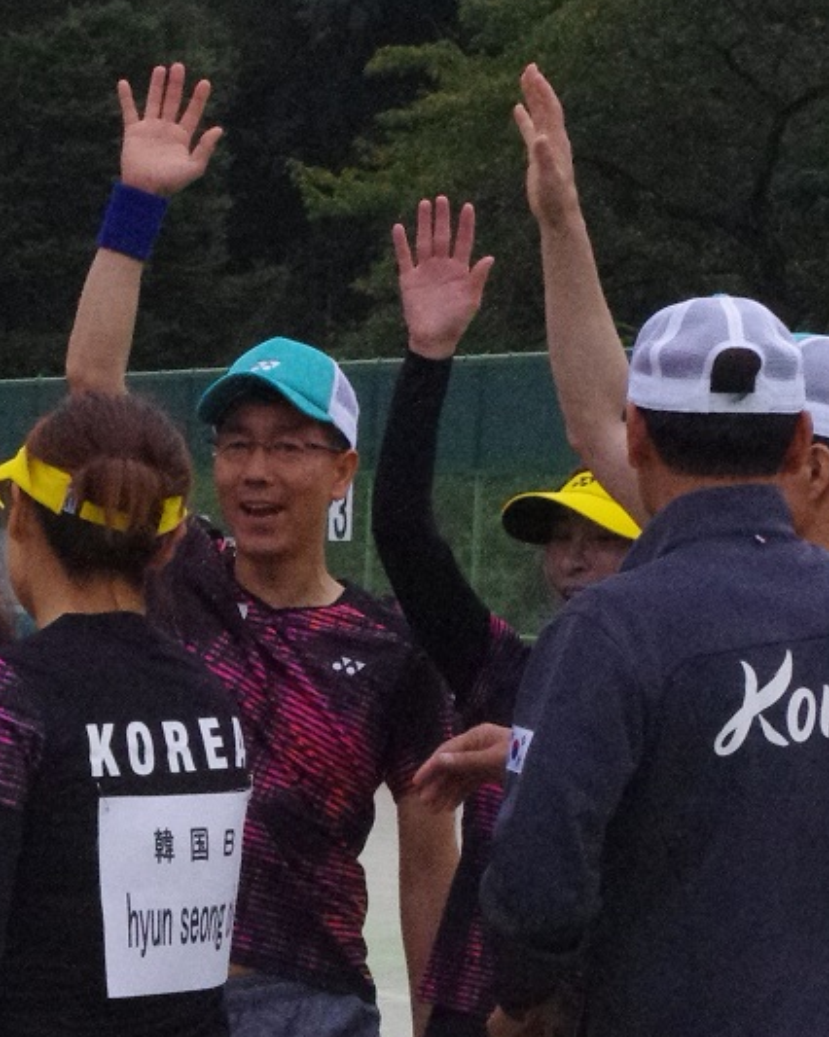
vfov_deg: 10.2
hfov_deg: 8.0
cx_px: -393
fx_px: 5830
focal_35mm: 190
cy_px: 695
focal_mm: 47.5
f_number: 20
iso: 6400
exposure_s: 1/800
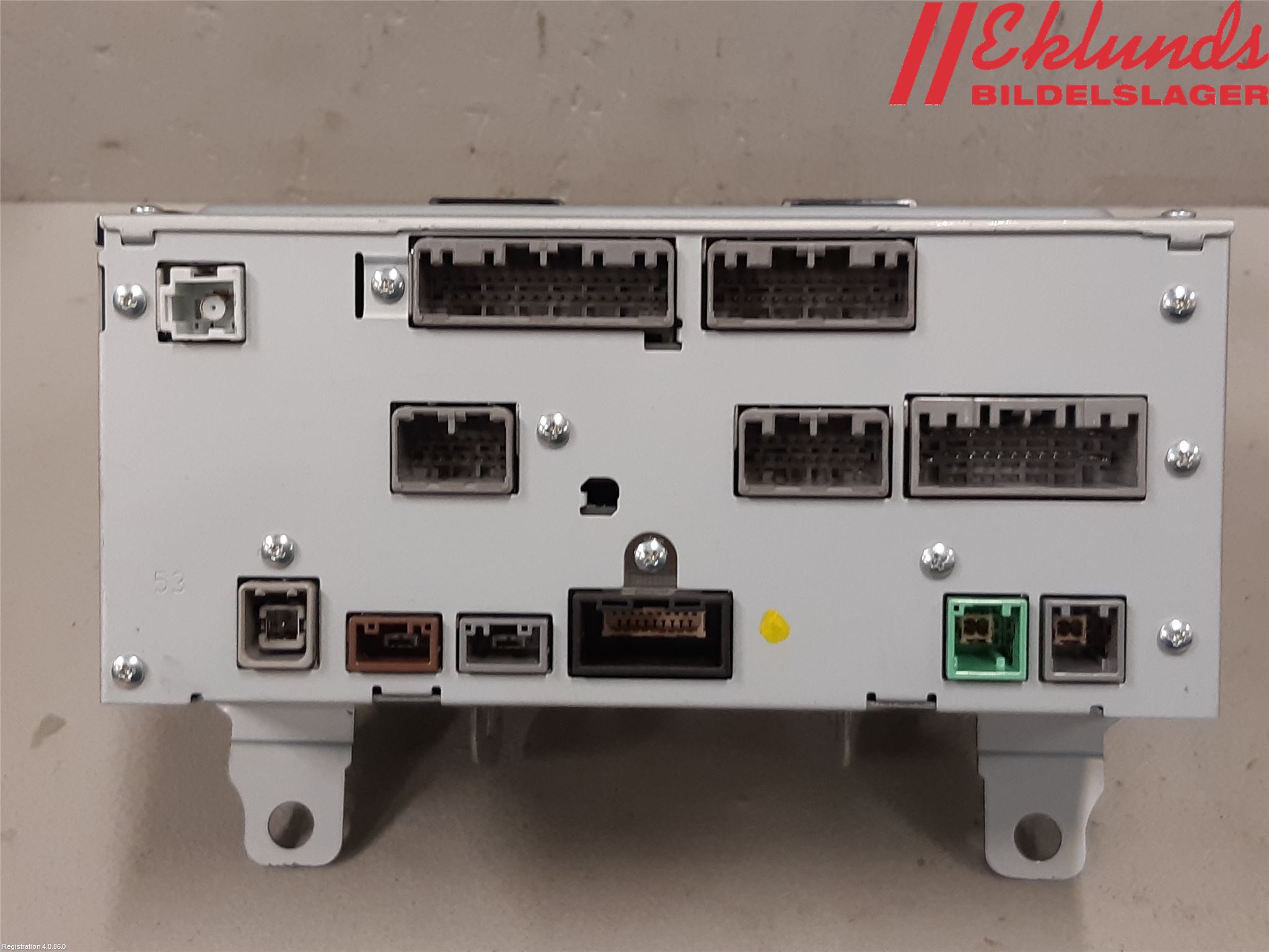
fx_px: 953
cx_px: 634
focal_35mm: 26
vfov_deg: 53.1
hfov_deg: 67.3
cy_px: 476
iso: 100
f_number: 1.7
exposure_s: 1/50
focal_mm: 3.93
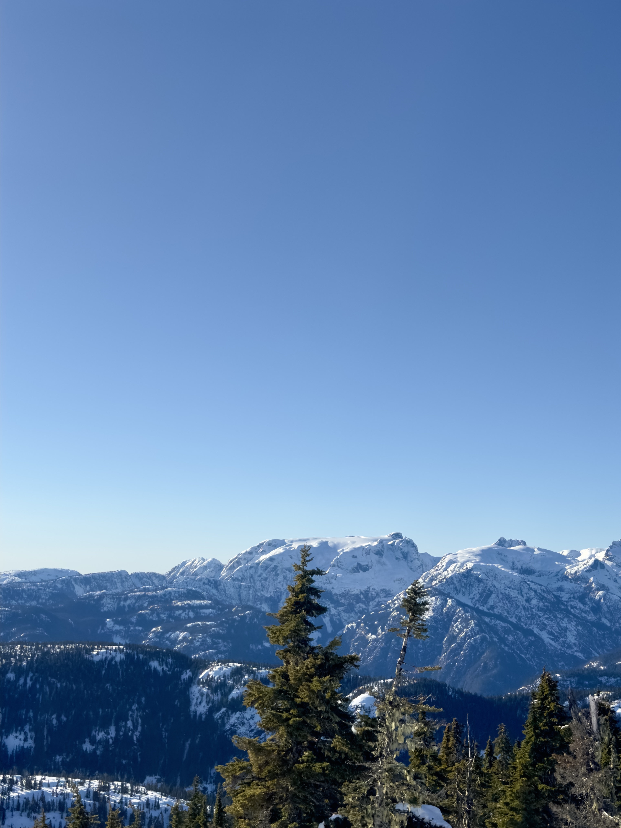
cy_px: 414
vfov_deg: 39.7
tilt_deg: +8.4
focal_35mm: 48
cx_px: 310
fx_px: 1148
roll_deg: -1.1
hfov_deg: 30.3
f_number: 1.78
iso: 100
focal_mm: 6.86
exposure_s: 1/9434
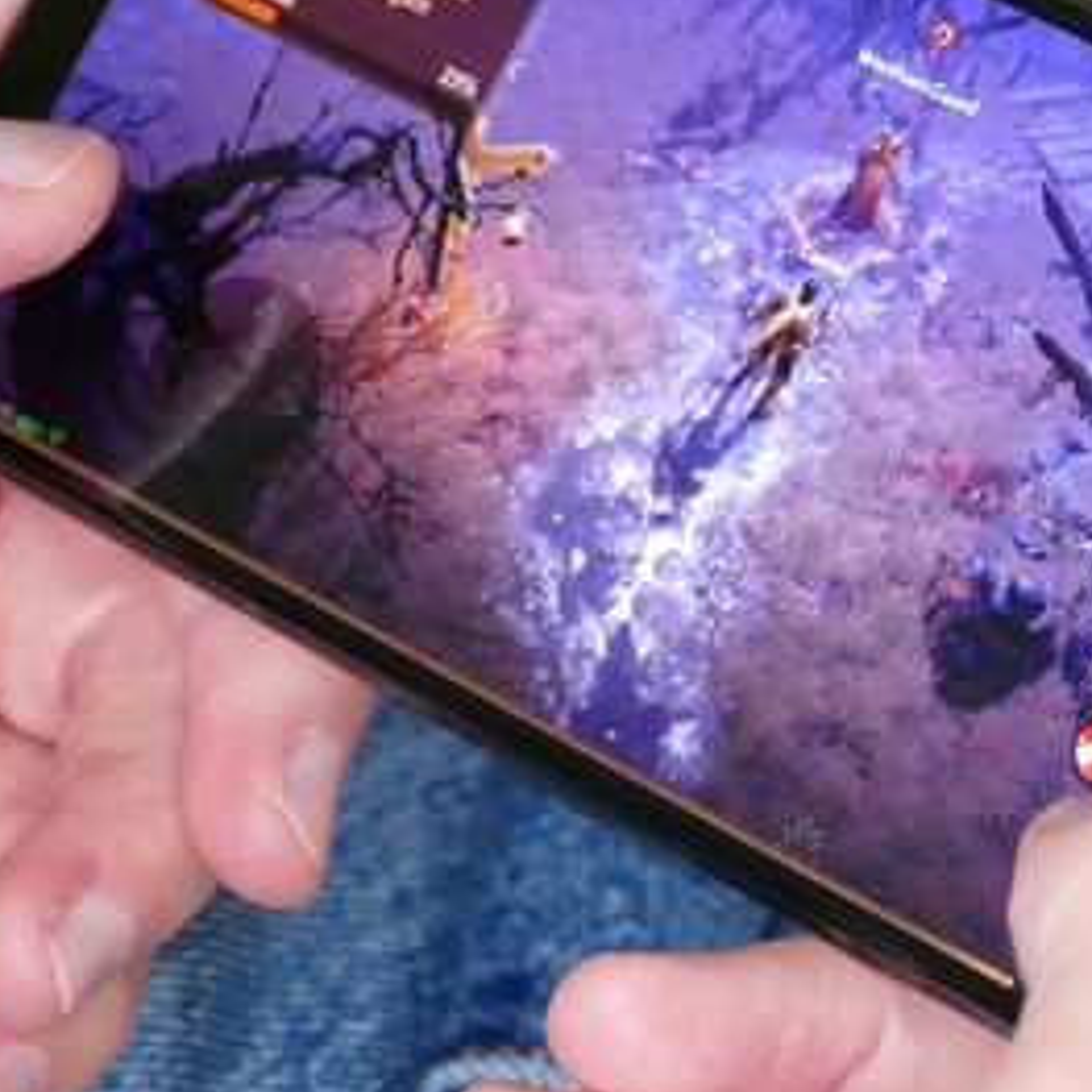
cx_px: 648
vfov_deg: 8.7
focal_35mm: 200
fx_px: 7138
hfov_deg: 8.7
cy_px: 515
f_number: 4
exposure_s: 1/80
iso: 1250
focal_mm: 31.44
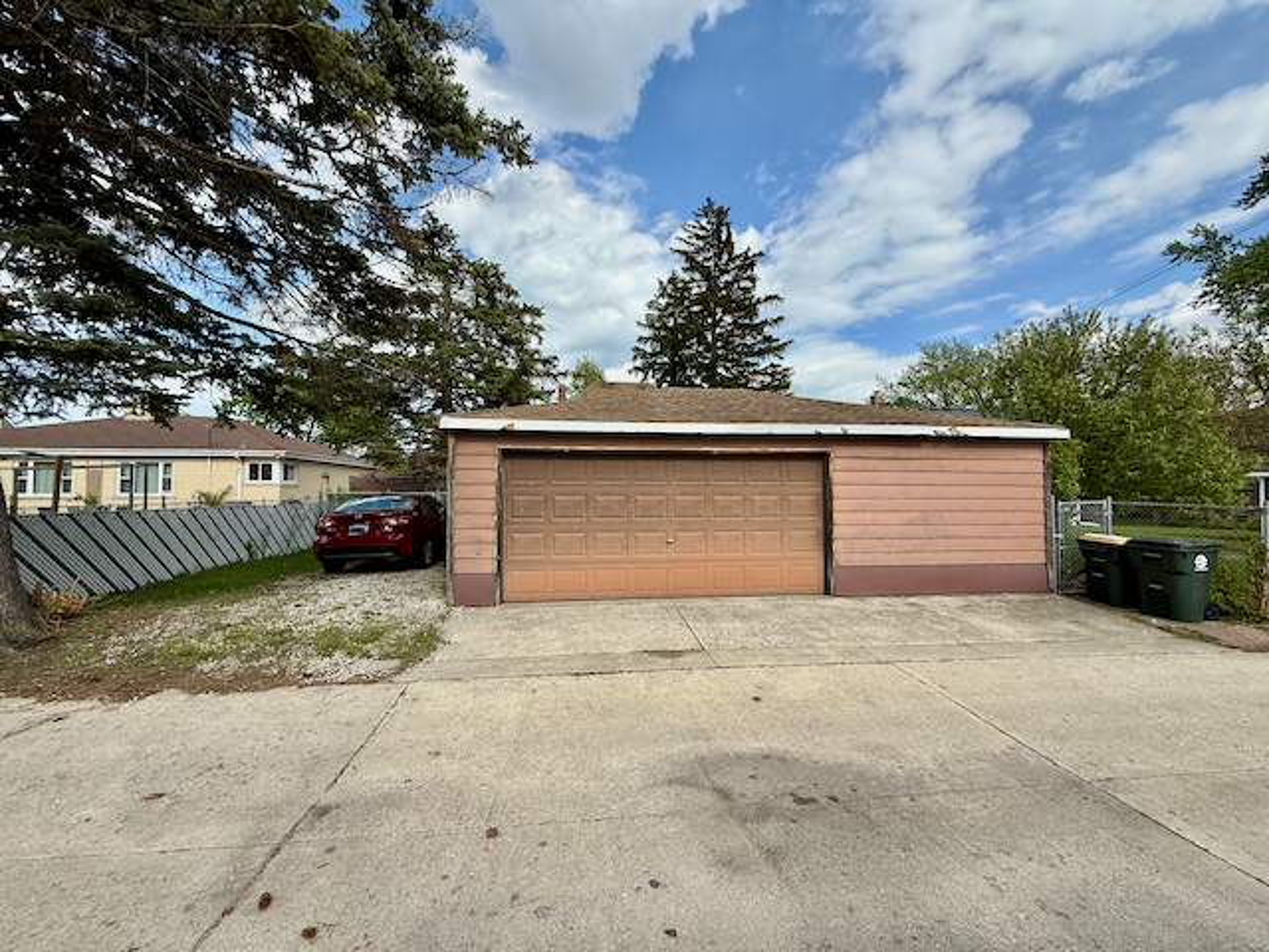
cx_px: 634
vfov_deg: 85.7
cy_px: 476
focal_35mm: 14
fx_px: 513
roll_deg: -0.2
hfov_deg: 102.1
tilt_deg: +2.4
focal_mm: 2.22
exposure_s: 1/1259
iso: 50
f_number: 2.2
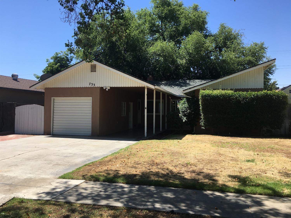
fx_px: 244
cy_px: 109
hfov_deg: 61.7
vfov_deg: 48.2
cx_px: 146
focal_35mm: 29
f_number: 2.2
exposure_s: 1/1099
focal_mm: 4.15
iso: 25
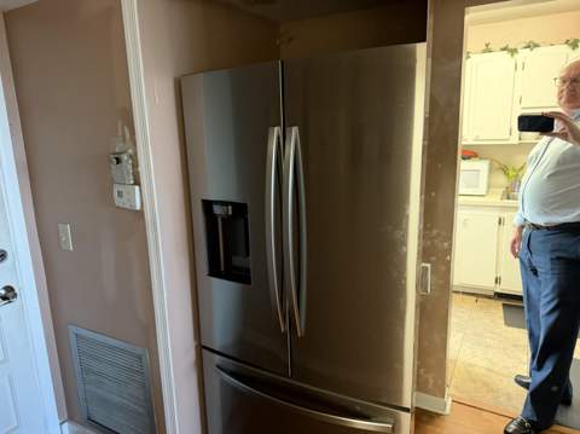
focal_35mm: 24
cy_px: 217
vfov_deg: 56.7
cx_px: 290
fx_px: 402
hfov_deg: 71.7
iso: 800
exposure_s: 1/60
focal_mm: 6.76
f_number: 1.78
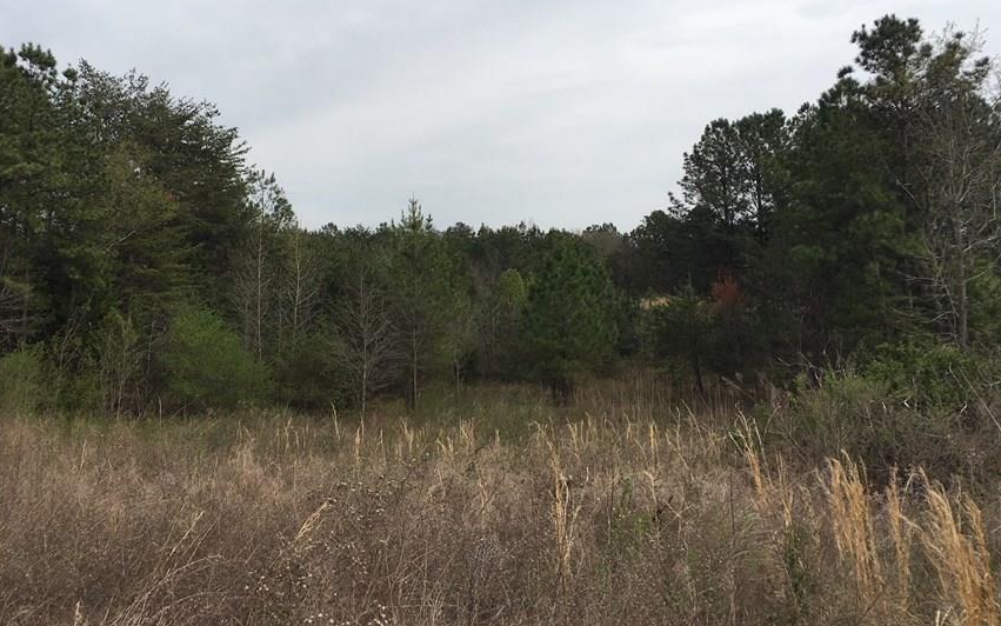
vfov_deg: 34.1
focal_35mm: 37
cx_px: 443
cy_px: 201
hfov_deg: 52.6
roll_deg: +0.5
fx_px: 1009
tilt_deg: +7.2
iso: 25
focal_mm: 4.15
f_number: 2.2
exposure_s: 1/1972
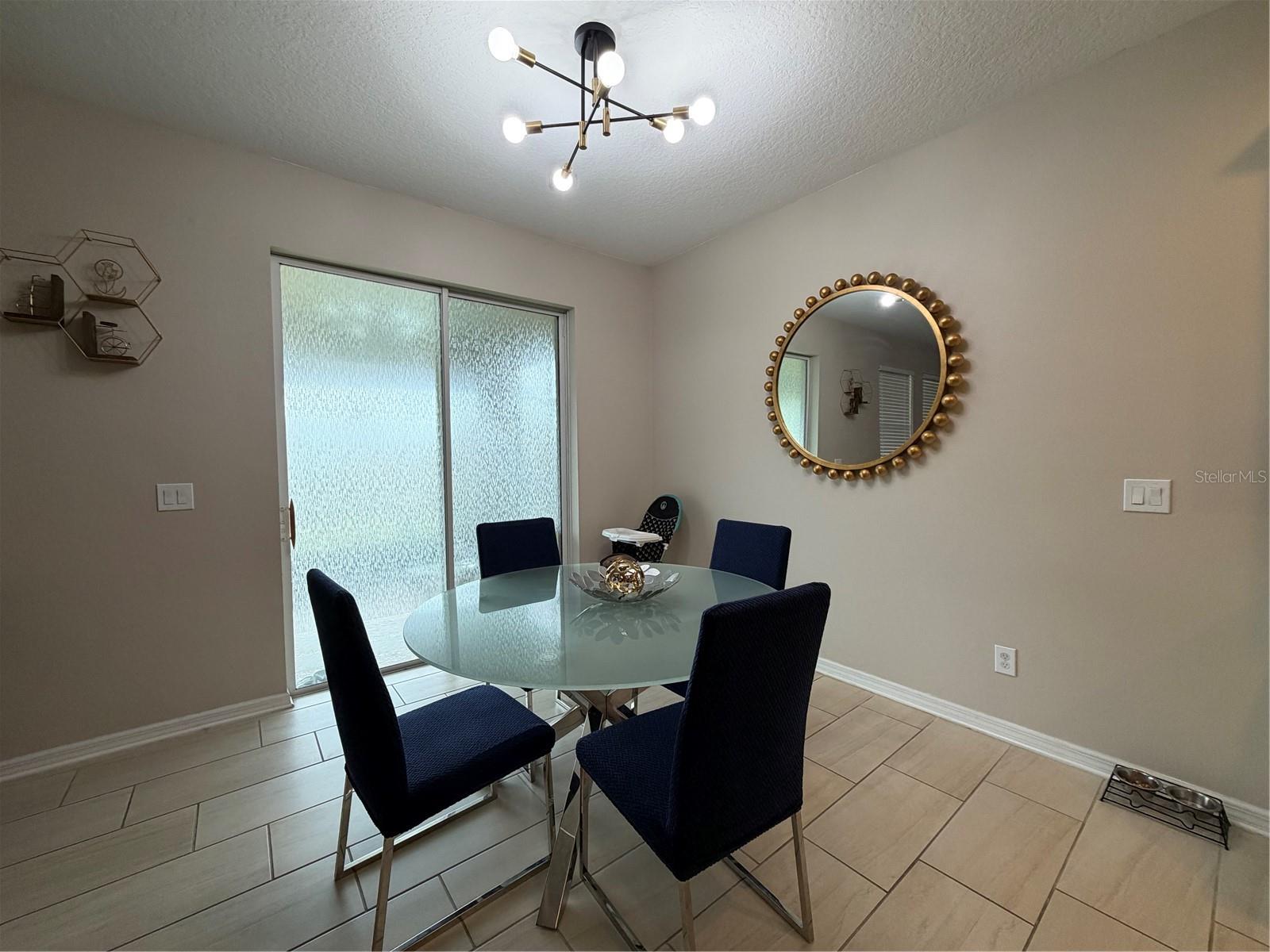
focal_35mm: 14
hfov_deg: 102.1
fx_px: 514
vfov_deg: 85.7
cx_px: 635
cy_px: 476
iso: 200
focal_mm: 2.22
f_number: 2.2
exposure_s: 1/120
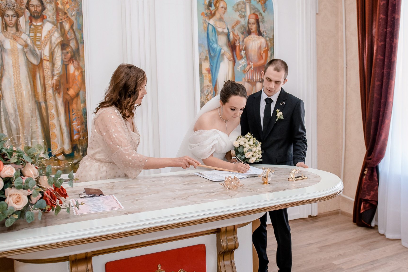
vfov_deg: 36.9
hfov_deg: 52.7
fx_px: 408
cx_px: 247
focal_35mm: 36
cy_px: 131
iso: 800
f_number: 2.8
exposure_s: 1/200
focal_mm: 24
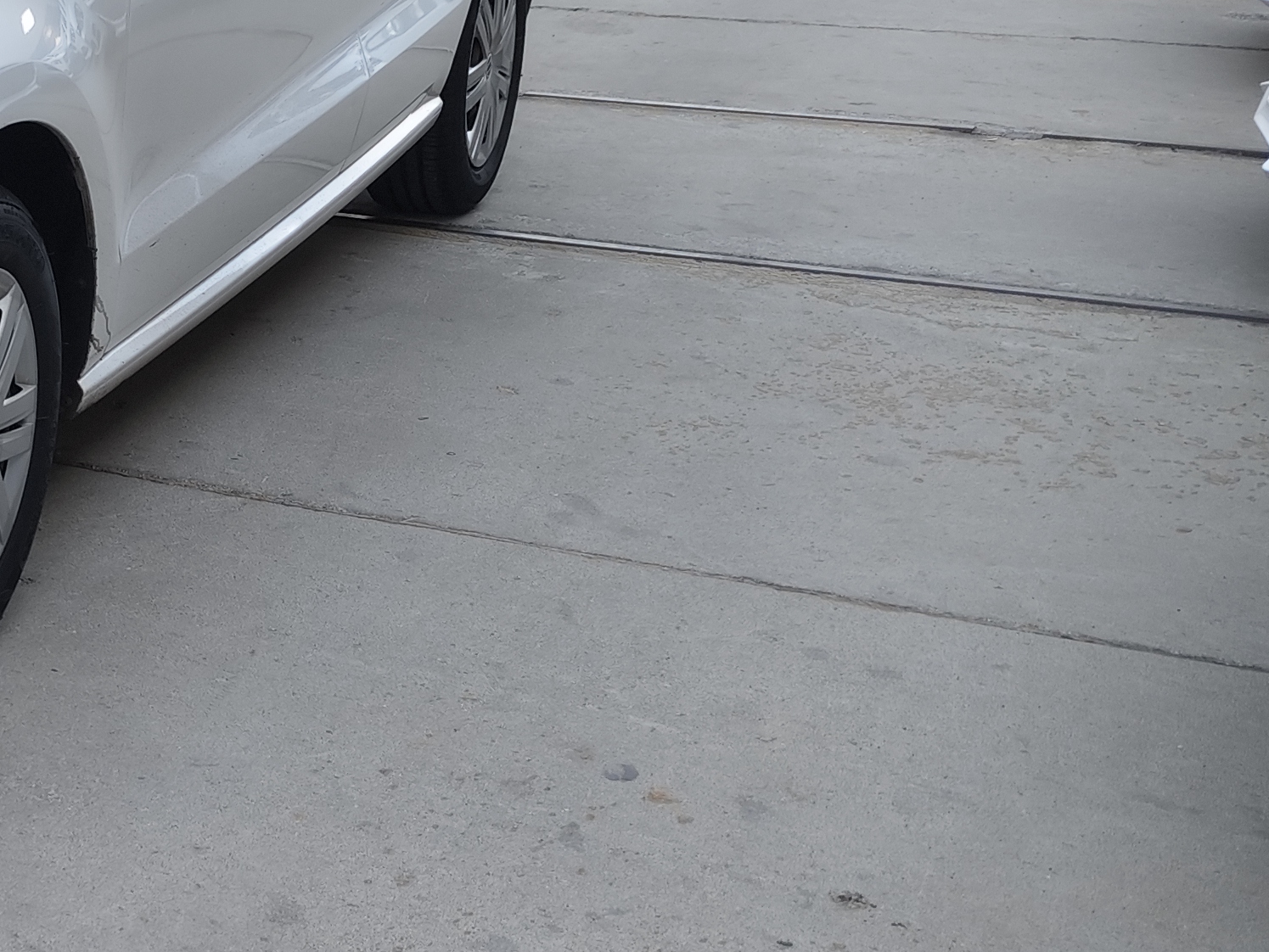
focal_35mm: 63
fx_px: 2310
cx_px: -346
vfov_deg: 23.3
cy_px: 515
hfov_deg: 26.4
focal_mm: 5.5
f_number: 1.75
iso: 87
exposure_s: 1/160
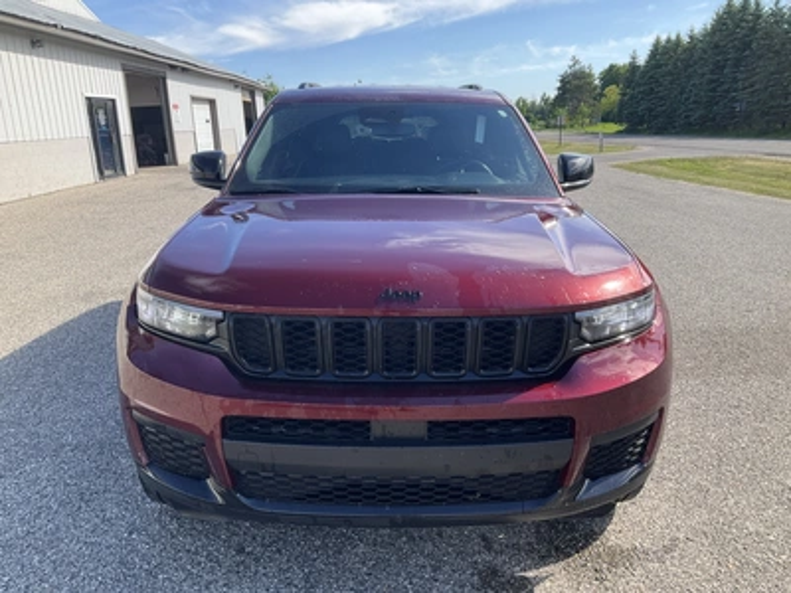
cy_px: 296
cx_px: 396
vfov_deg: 48.2
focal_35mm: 29
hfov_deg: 61.7
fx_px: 663
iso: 25
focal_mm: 3
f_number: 1.8
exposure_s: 1/562
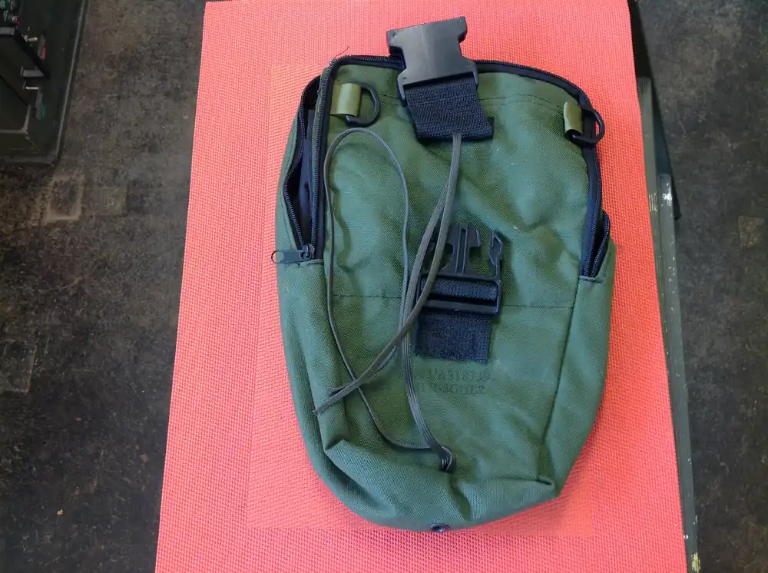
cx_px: 384
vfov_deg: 40.6
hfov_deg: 52.7
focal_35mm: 35
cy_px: 286
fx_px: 775
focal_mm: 4.28
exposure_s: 1/15
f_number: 2.4
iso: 100
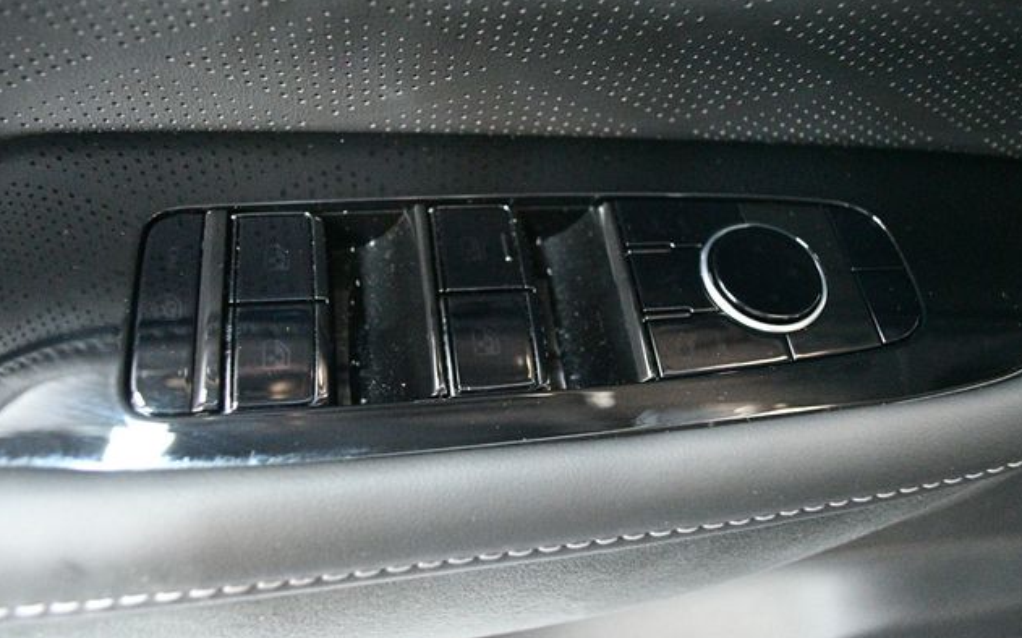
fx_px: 863
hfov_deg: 61.2
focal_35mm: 31
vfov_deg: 40.6
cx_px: 513
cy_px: 309
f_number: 3.8
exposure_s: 1/30
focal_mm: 20
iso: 12800
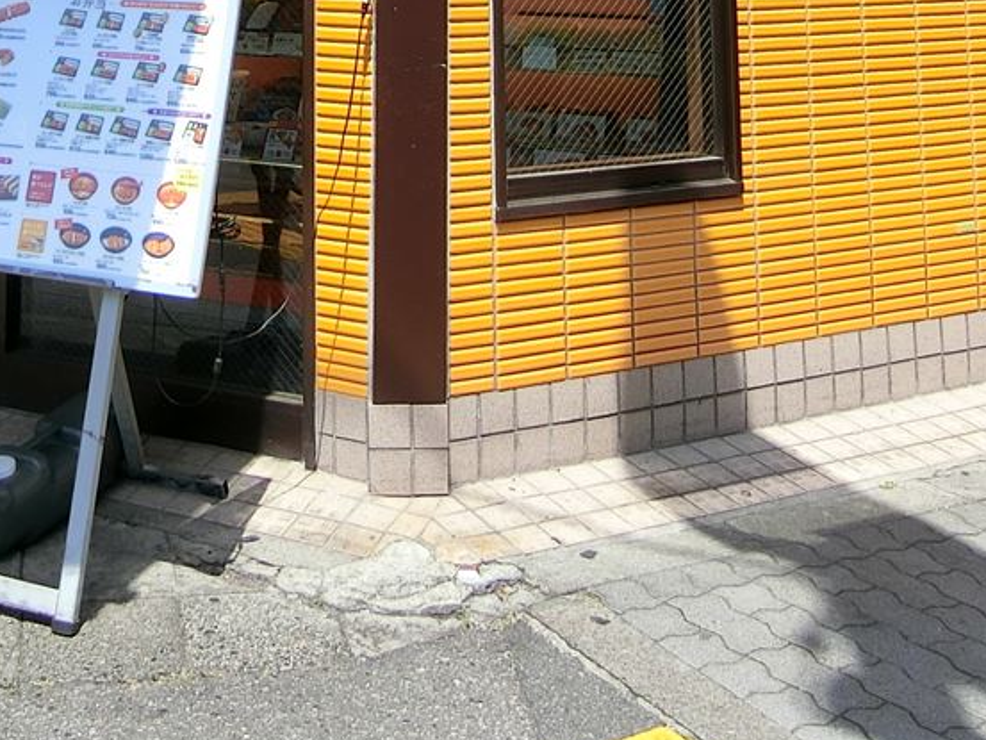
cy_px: -278
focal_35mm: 55
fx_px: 1567
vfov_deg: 22.9
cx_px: 251
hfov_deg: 34.2
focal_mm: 4.06
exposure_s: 1/800
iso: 80
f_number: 2.7
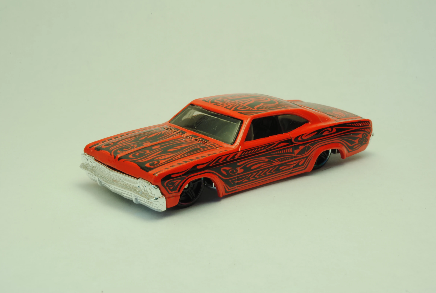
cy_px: 146
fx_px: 837
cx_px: 218
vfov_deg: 19.8
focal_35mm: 69
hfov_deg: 29.2
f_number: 32
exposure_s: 1.3
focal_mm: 46
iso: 100
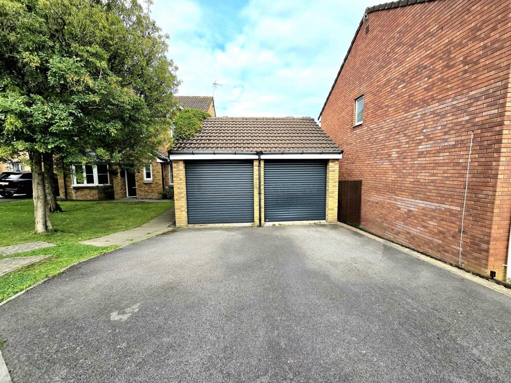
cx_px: 256
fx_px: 192
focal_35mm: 13
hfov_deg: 106.2
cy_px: 192
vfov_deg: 89.9
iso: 100
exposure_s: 1/2000
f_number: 2.2
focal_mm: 2.2
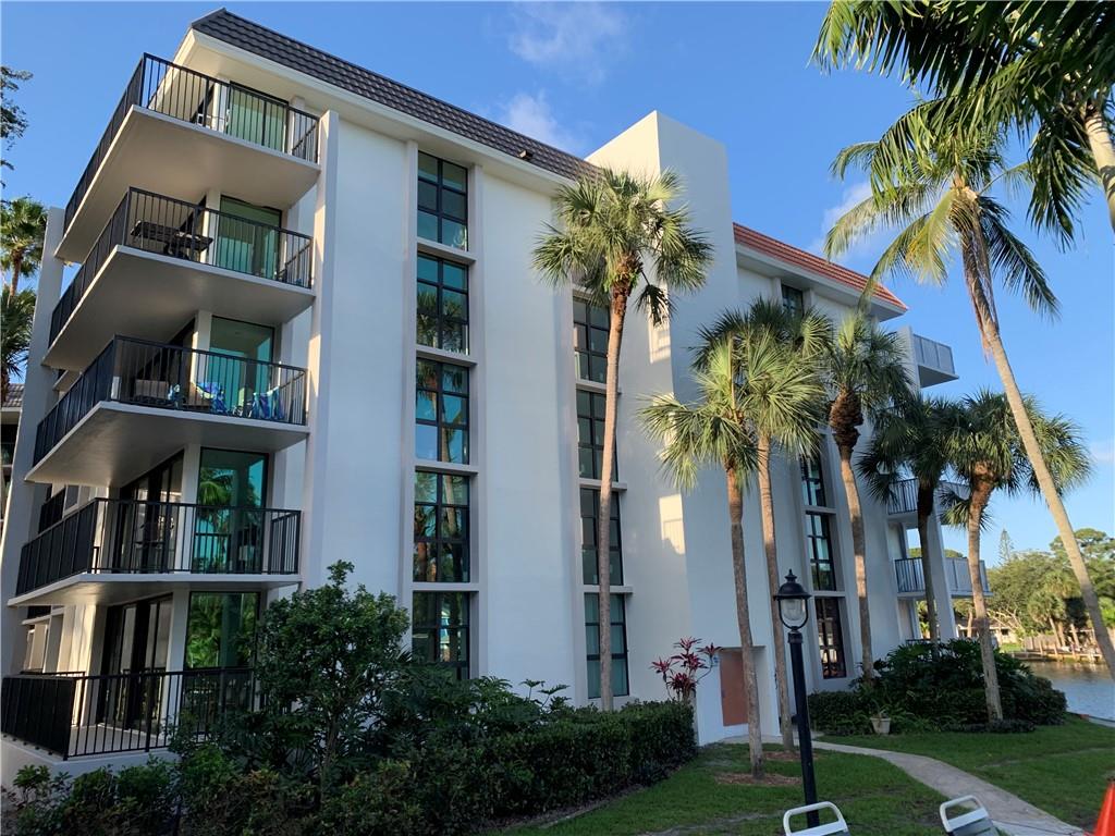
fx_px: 837
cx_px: 558
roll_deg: +1.0
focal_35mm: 26
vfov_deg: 53.1
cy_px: 418
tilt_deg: +14.4
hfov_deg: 67.3
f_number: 1.8
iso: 25
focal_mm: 4.25
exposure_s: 1/639
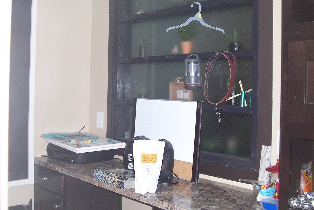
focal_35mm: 43
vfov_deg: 31.1
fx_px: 375
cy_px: 82
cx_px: 139
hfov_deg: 45.3
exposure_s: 1/60
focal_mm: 5.6
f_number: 2.7
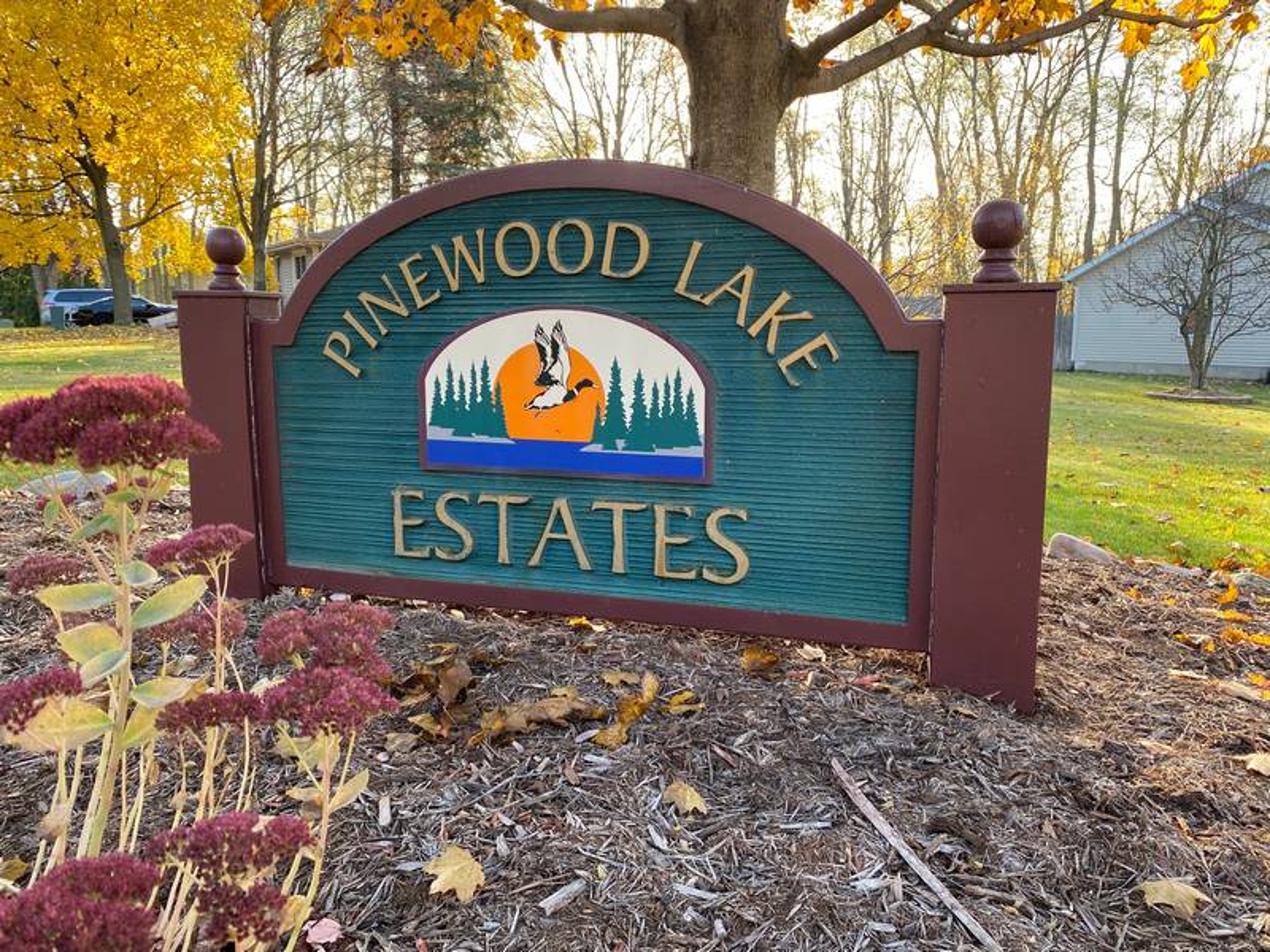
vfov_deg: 53.1
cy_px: 476
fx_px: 954
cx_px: 635
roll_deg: -0.1
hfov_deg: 67.3
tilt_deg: -9.1
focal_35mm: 26
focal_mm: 4.25
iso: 32
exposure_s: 1/122
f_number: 1.8
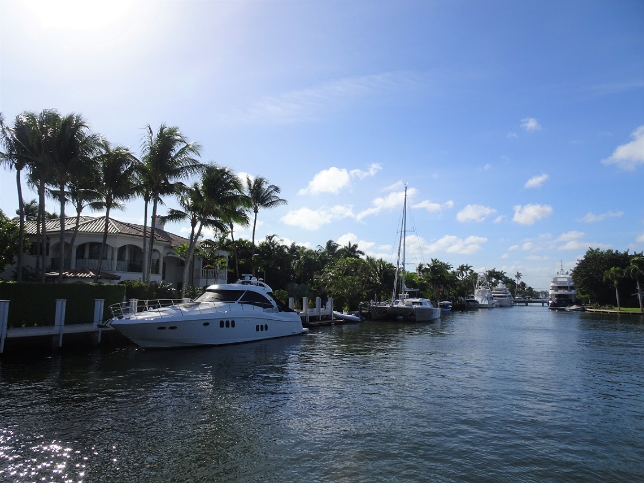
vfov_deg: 56.8
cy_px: 242
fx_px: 446
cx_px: 322
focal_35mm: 24
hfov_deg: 71.6
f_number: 3.5
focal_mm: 4.1
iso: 80
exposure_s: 1/1250
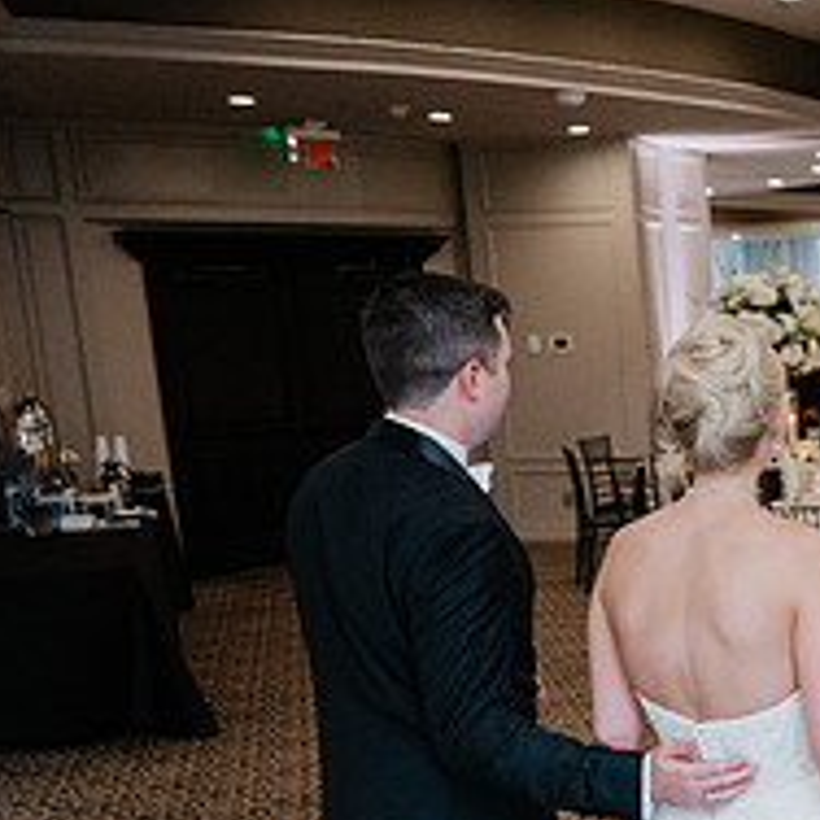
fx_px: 1688
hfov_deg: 24.2
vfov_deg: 26.7
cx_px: 1038
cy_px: 683
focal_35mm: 63
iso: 2500
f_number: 2.8
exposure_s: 1/100
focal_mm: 24
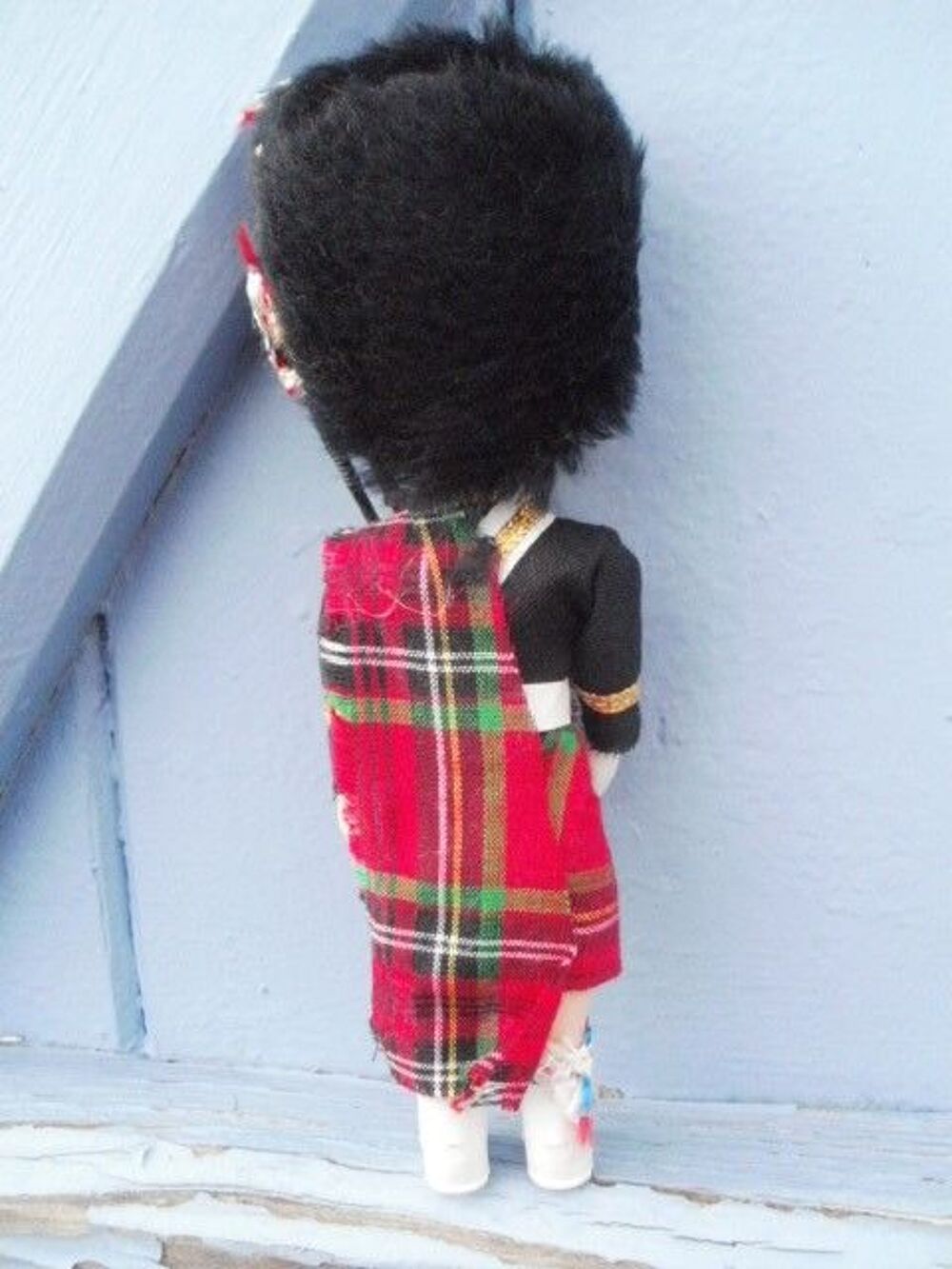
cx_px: 476
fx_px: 1320
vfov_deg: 51.4
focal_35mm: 36
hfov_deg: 39.7
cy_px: 634
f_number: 5.6
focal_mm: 6.3
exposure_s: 1/320
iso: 800
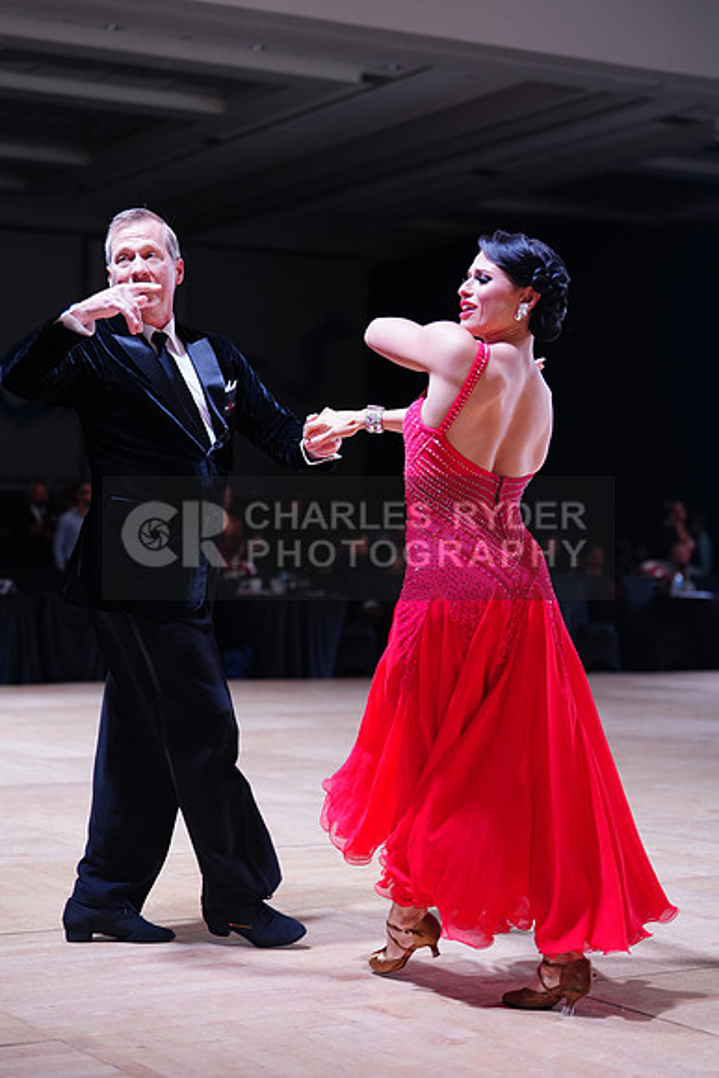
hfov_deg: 19.5
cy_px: 539
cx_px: 360
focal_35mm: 70
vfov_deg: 28.8
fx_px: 2096
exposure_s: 1/500
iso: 1000
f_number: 2.8
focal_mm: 70
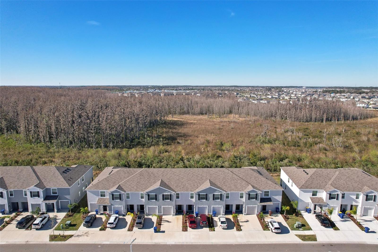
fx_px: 231
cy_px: 126
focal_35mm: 22
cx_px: 189
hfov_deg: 78.6
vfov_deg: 57.2
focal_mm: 8.4
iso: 200
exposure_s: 1/1250
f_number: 2.8
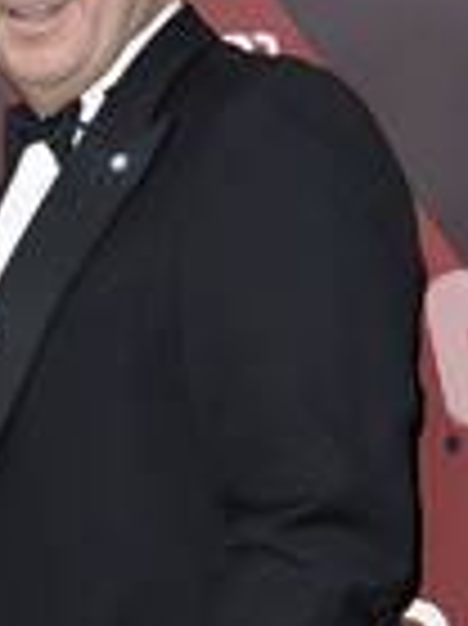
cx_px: -112
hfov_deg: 6.8
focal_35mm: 216
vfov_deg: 9.1
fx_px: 3900
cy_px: 545
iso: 640
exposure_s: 1/250
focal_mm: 78
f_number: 5.6
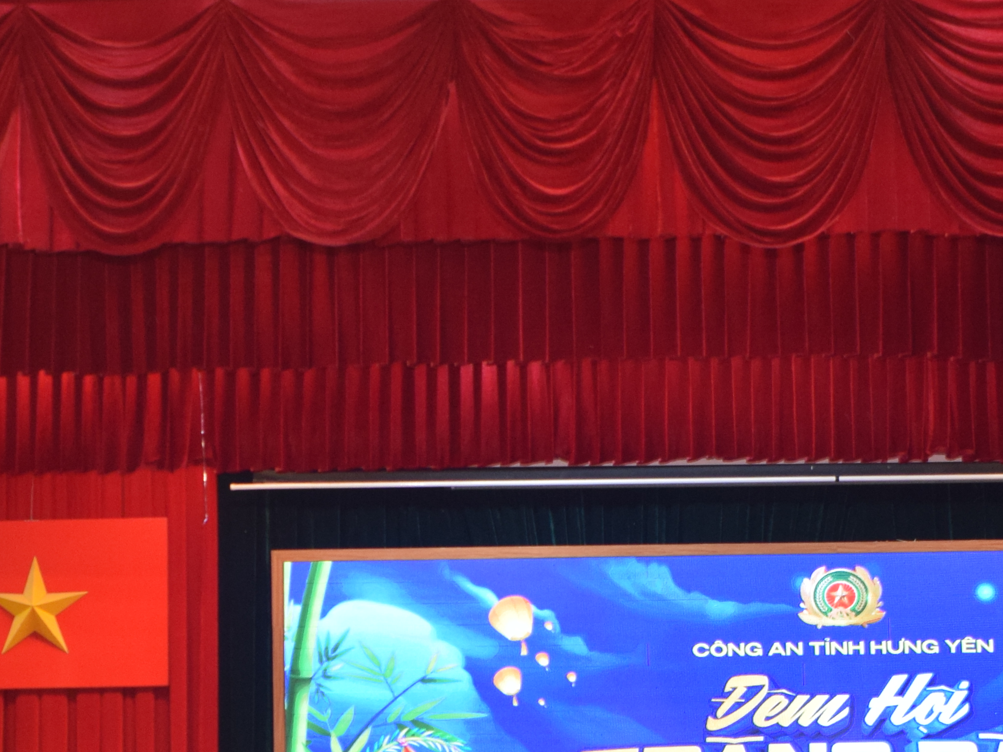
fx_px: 2793
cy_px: 941
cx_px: 238
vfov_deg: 14.7
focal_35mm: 96
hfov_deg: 20.2
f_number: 5
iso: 800
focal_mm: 23
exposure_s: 1/100
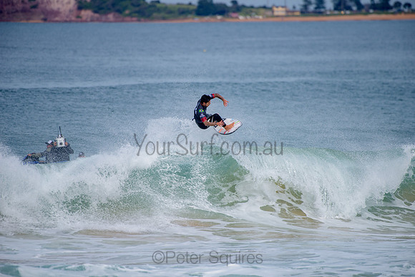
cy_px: 138
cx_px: 208
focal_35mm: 500
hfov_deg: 4.1
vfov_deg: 2.8
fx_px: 5765
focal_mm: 500
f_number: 5.6
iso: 250
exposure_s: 1/2000
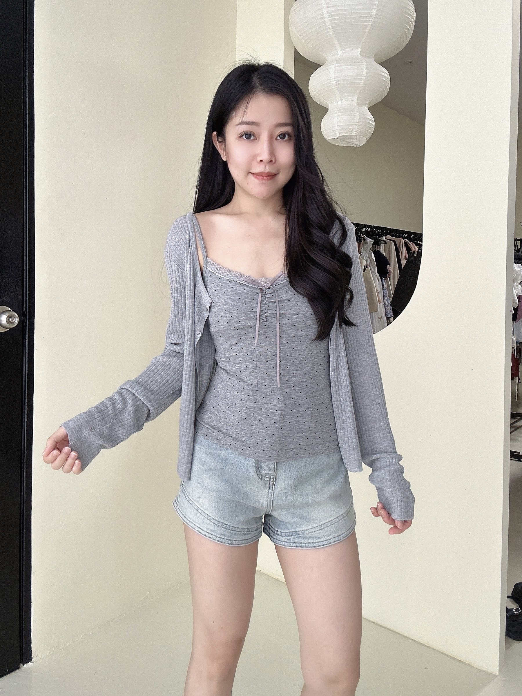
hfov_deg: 58.9
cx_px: 261
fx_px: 462
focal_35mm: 23
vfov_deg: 73.9
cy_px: 348
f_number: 1.9
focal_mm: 2.69
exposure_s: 1/60
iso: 100
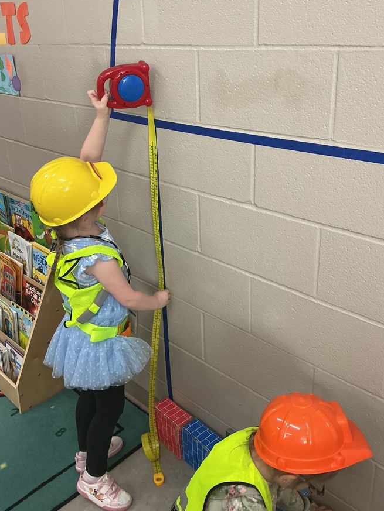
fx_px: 503
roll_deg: +3.3
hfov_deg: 41.8
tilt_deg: -22.2
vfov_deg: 53.8
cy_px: 221
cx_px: 183
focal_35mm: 34
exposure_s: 1/60
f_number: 1.8
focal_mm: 3
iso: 100
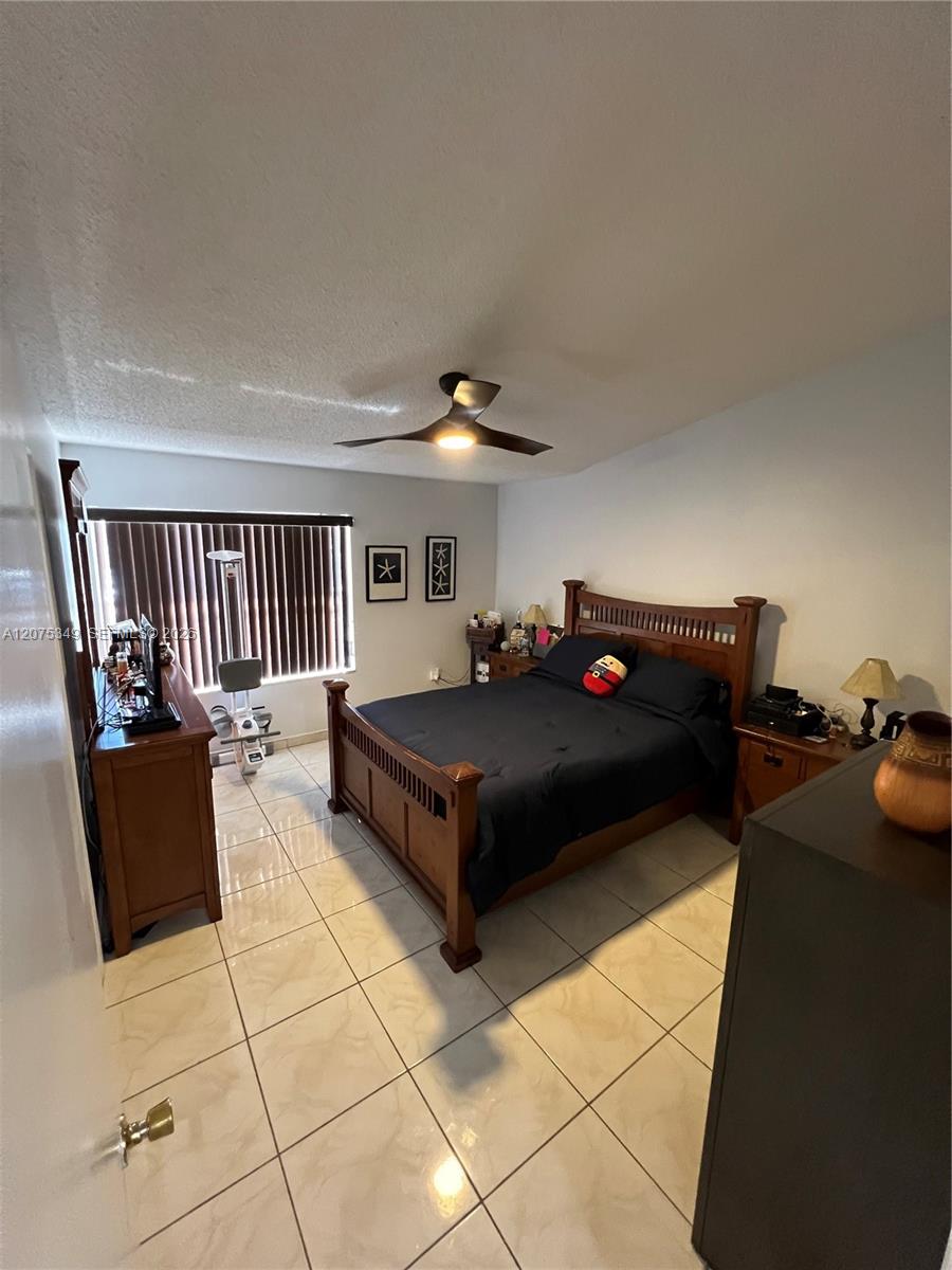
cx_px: 476
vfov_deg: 106.2
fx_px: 477
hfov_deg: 89.9
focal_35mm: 13
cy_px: 635
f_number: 1.8
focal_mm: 1.57
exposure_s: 1/60
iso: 800
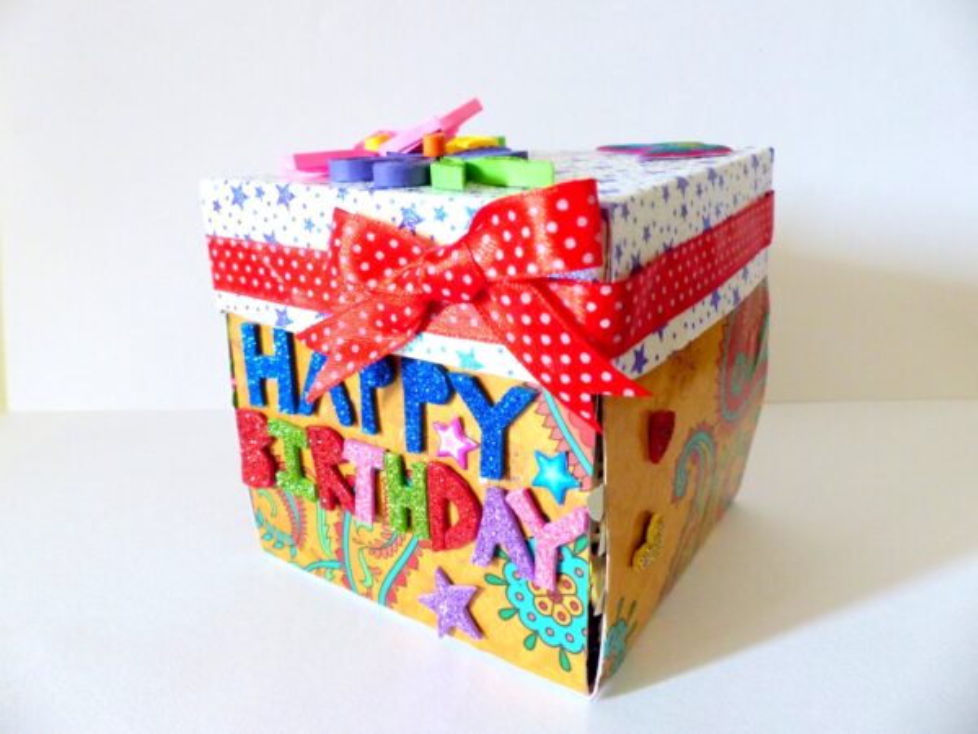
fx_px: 706
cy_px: 367
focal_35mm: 25
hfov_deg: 69.4
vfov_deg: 54.9
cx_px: 489
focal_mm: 4.5
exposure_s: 1/50
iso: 400
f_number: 2.8
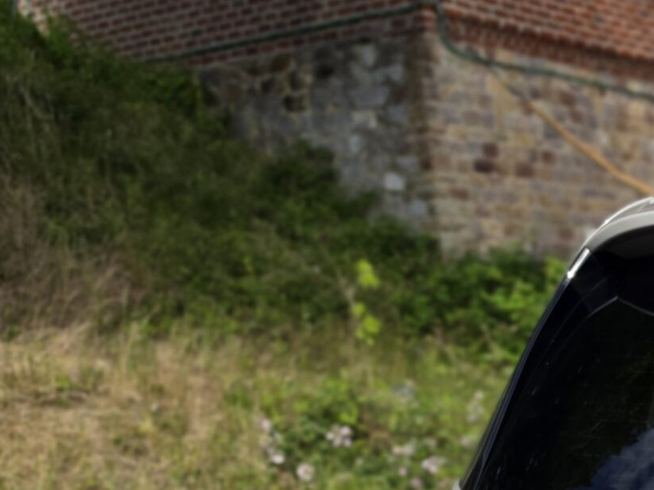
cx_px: 983
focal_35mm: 72
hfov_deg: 22.3
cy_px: 733
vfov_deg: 18.2
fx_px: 1360
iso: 64
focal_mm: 6.5
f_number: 1.4
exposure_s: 1/6806
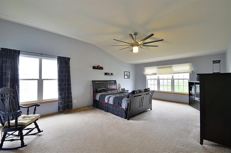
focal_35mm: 15
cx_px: 116
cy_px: 76
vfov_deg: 77.1
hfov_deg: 100.5
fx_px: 96
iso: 200
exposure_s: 1/25
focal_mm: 10
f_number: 8
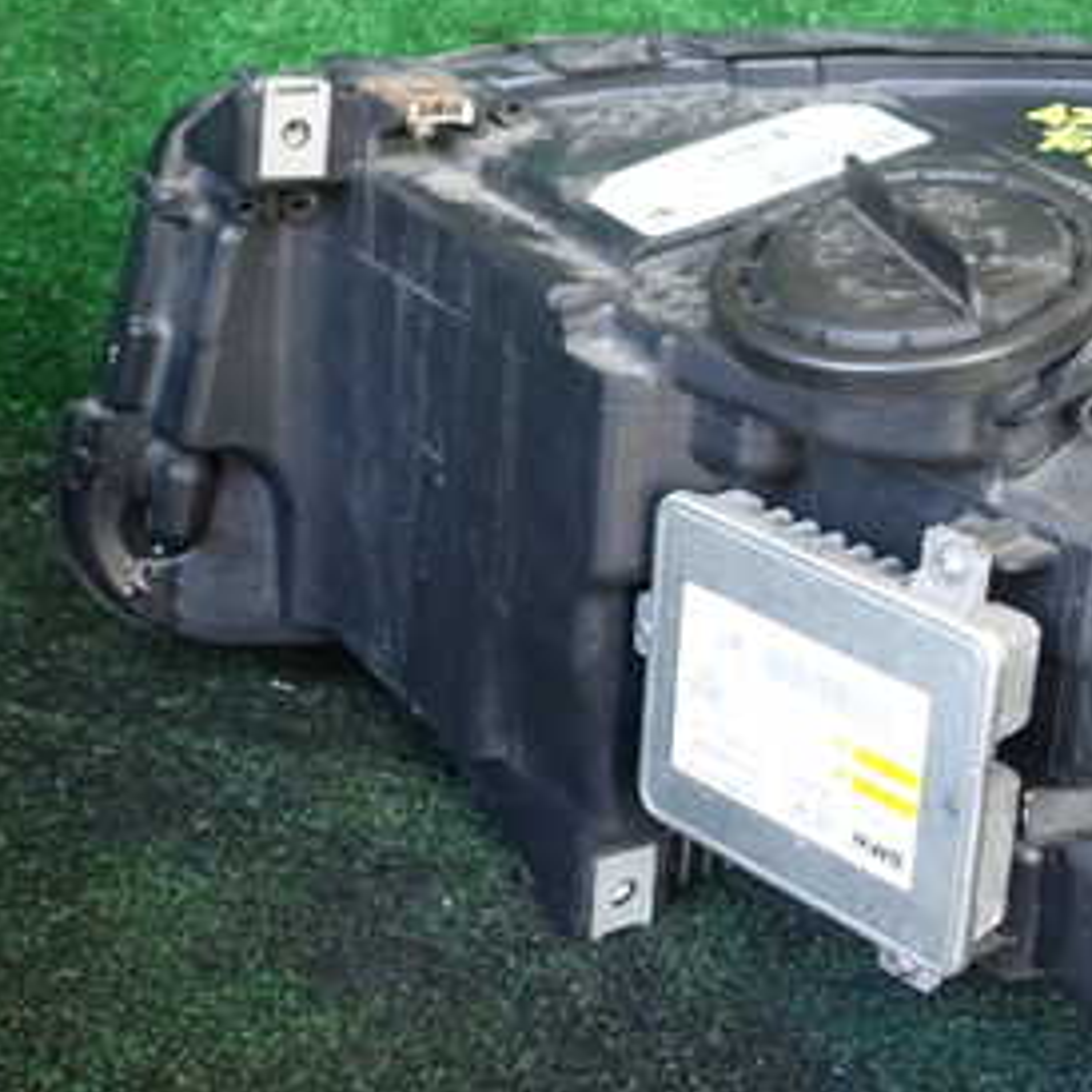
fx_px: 2070
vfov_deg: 29.3
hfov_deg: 27.4
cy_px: 335
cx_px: 1156
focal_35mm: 58
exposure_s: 1/40
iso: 200
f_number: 2.3
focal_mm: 5.4
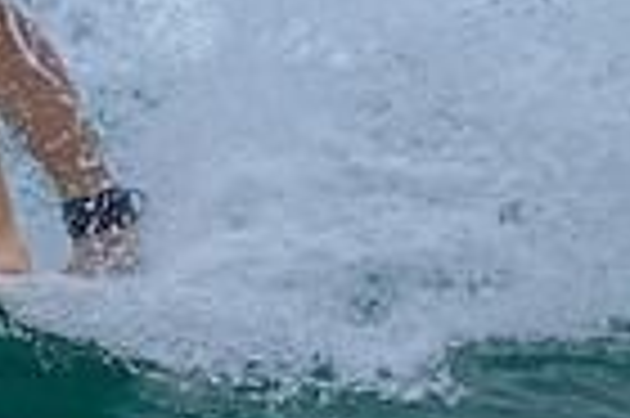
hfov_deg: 0.5
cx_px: -913
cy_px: 9
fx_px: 70092
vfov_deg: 0.3
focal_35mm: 4010
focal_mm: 800
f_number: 6.3
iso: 400
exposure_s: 1/2000
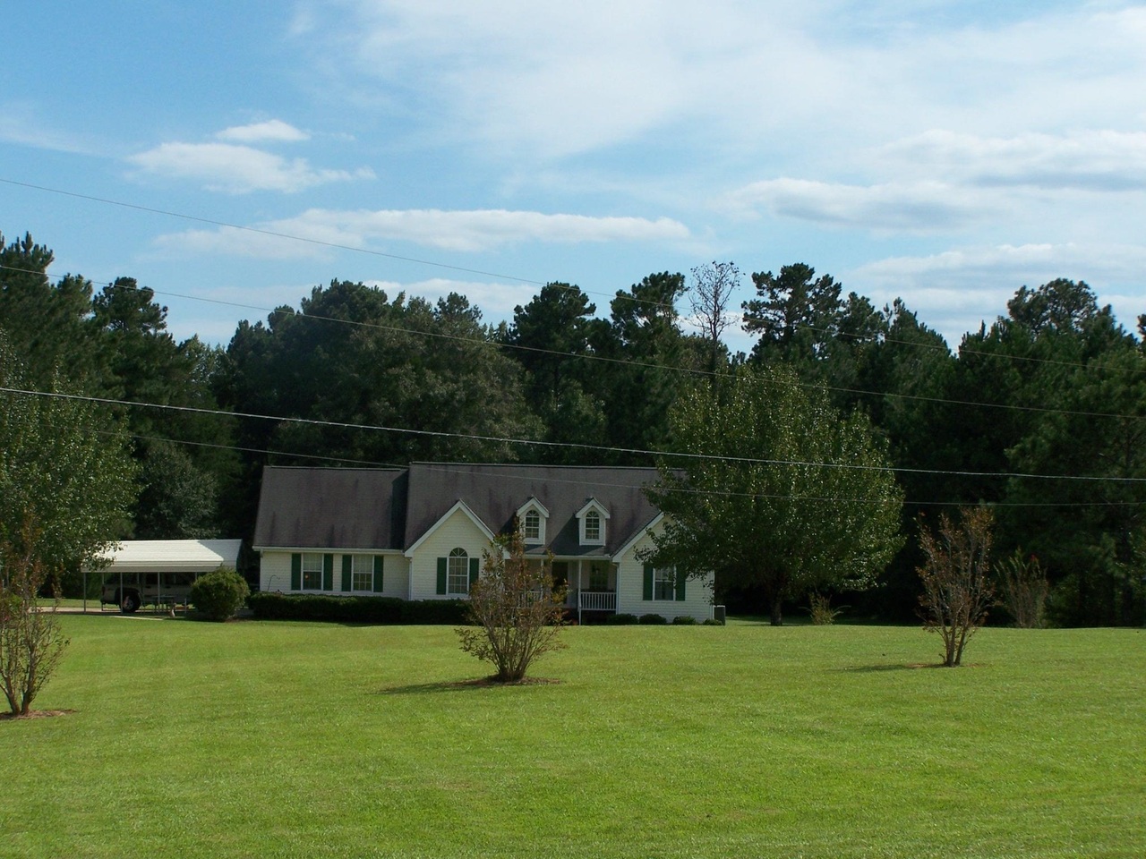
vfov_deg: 19.6
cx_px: 573
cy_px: 430
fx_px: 2483
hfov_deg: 26.0
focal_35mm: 75
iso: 80
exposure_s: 1/800
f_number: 4.5
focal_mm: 12.4
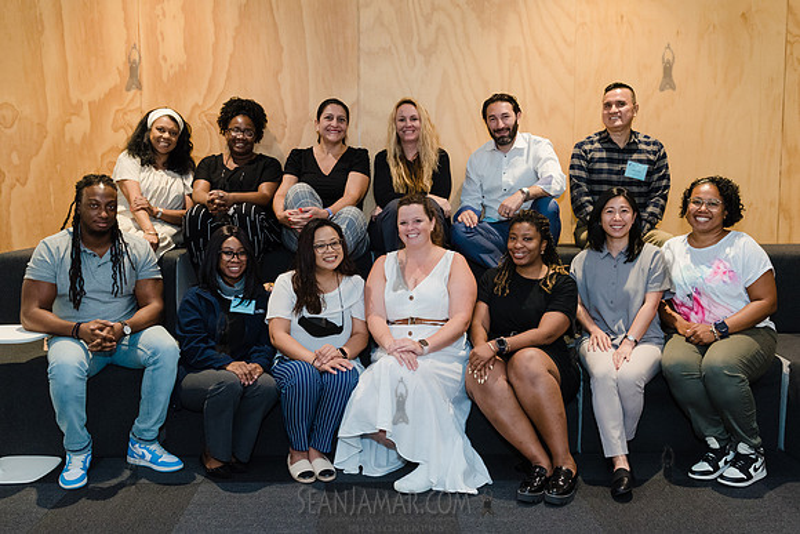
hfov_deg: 55.1
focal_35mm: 34
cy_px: 270
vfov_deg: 38.4
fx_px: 766
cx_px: 392
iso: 2500
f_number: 4.5
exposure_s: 1/160
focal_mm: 31
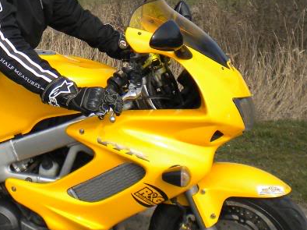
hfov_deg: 21.0
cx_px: 18
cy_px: 55
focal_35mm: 91
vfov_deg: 16.1
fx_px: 807
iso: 80
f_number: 4.6
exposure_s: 1/532
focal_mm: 6.3
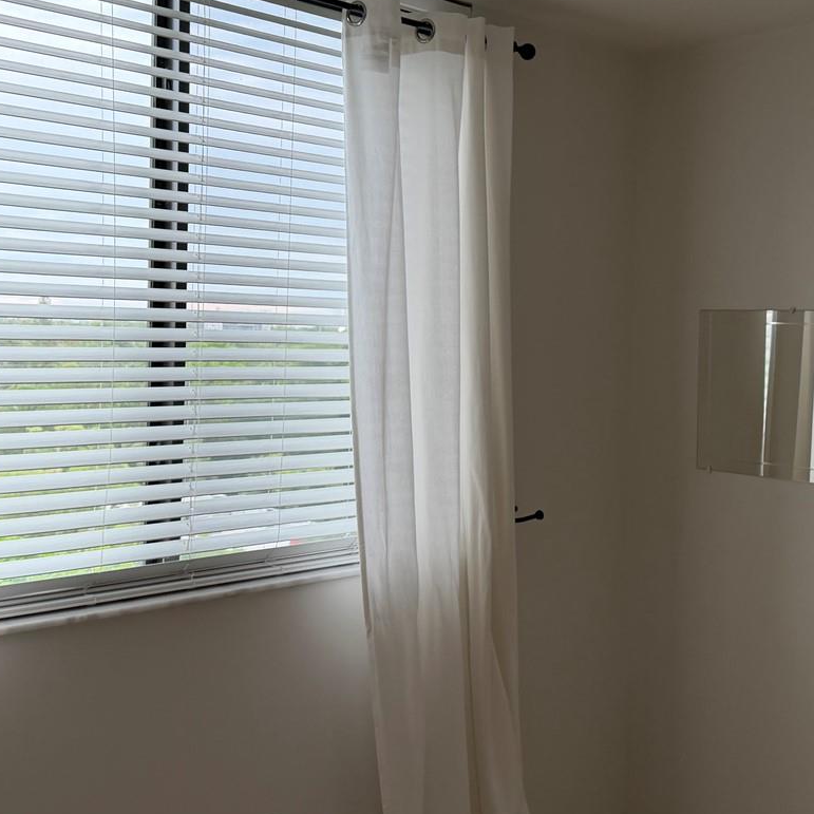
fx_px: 1171
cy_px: 330
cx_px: 459
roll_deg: -2.1
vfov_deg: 38.2
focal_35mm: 44
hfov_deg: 38.3
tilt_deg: +0.8
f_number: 1.78
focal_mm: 6.76
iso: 125
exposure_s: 1/60
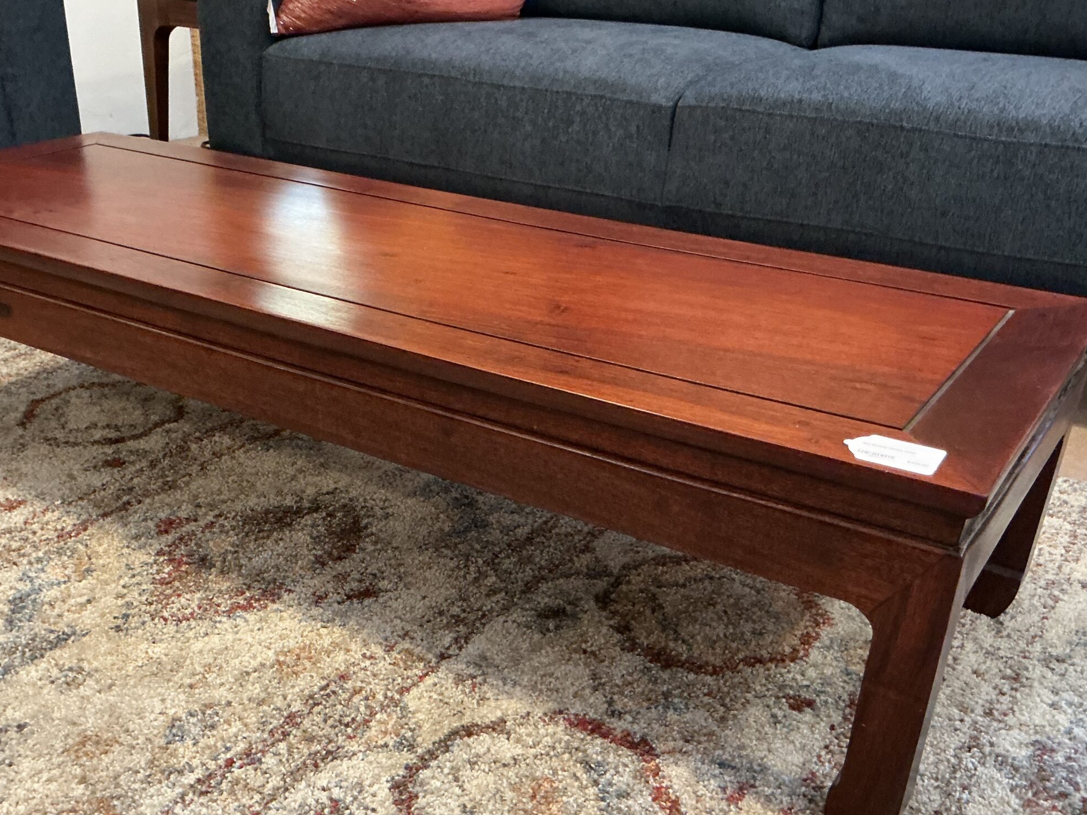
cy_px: 534
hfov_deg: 48.8
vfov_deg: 37.4
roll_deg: -0.2
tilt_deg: -28.8
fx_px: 1193
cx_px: 460
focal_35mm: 38
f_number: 1.8
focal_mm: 3
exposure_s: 1/40
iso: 250
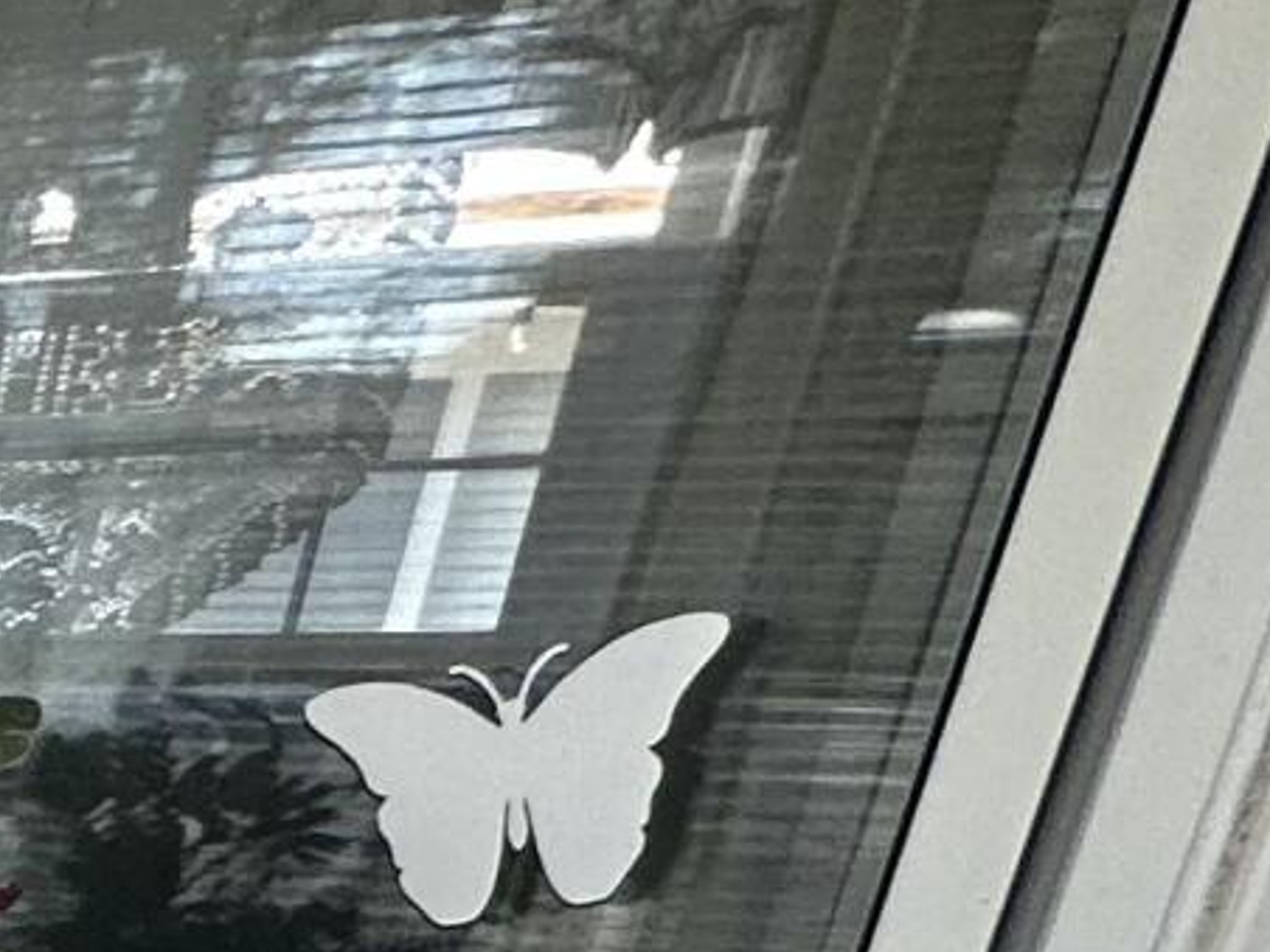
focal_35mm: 93
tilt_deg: -18.5
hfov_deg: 11.1
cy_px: 1800
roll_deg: -0.5
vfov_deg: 13.9
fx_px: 3412
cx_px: -2664
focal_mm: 2.22
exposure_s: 1/99
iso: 64
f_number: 2.2
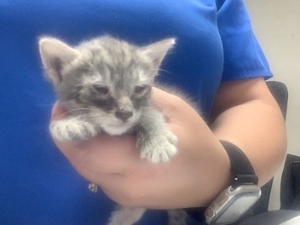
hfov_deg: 49.9
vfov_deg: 38.7
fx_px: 321
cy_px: 116
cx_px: 126
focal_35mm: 37
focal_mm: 2.15
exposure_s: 1/60
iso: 320
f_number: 2.4
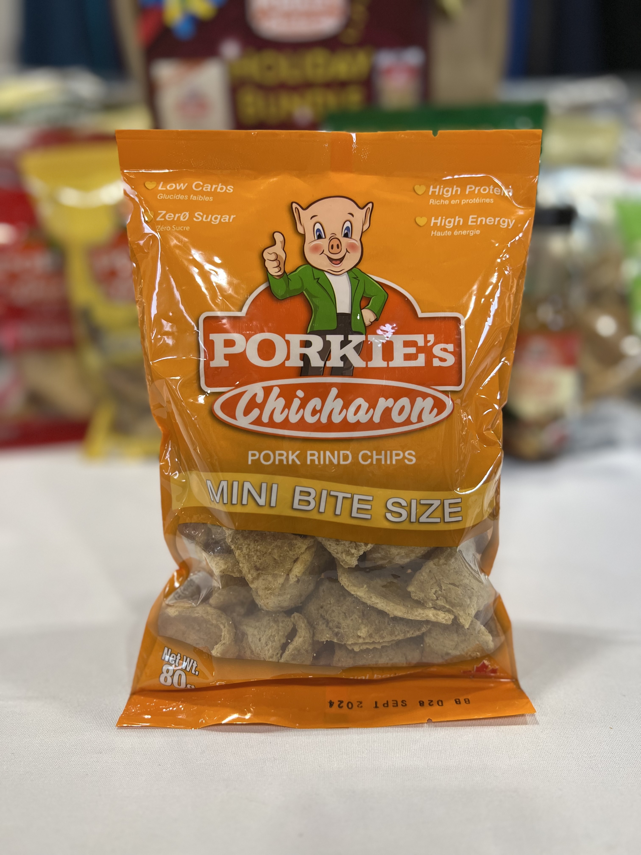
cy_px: 428
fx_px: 642
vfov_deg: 67.3
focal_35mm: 26
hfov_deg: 53.1
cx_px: 320
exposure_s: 1/121
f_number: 1.5
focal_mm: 5.7
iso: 125
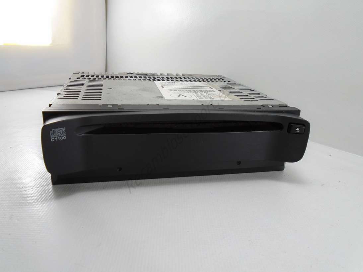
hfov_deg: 67.3
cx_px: 182
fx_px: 273
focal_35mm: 26
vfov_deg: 53.0
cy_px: 136
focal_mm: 4.6
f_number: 3.2
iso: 100
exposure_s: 1/100
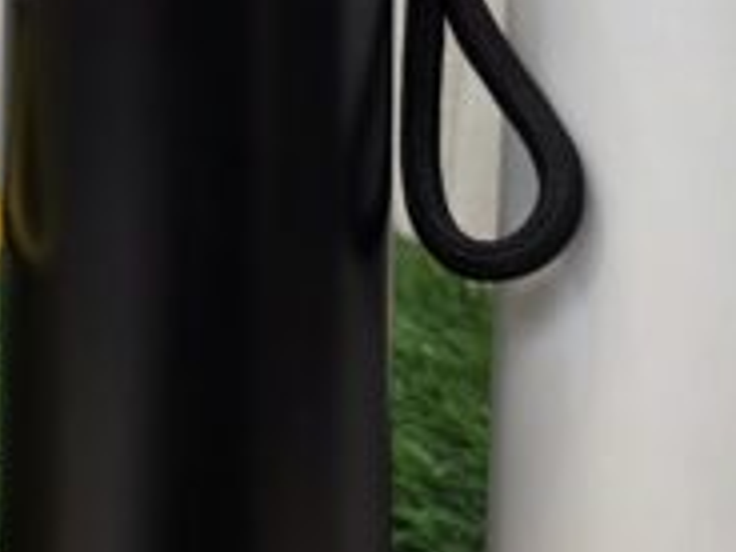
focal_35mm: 75
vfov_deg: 19.0
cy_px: -20
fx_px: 1595
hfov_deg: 24.3
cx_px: -68
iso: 250
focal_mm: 6.25
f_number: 1.7
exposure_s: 1/100
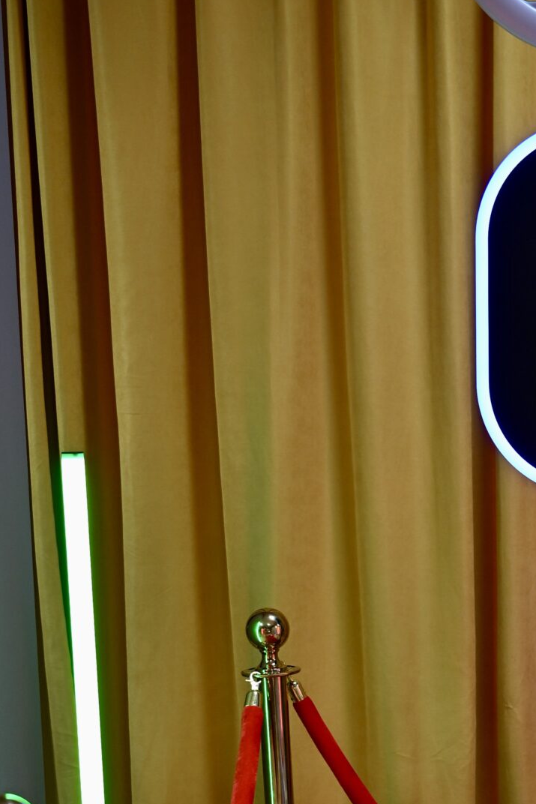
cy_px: 653
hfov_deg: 17.5
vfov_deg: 26.4
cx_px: 590
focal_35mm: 75
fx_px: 1679
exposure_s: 1/30
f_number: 2.8
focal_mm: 31.5
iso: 400
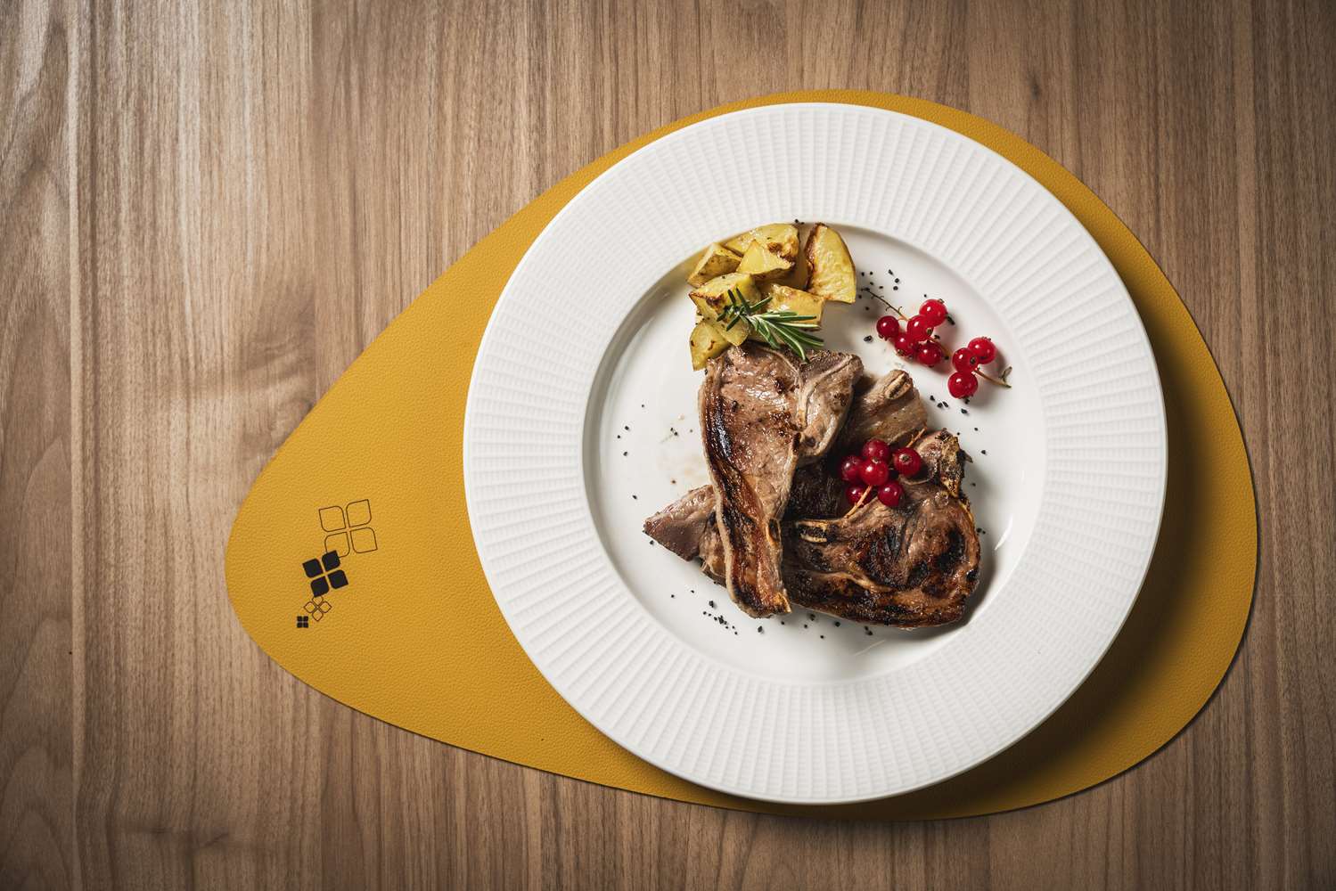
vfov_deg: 33.1
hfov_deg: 48.0
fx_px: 1499
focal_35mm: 40
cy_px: 446
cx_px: 668
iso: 160
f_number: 5
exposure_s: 1/80
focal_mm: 40.4
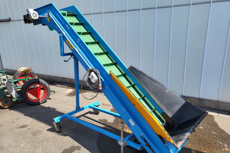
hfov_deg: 65.5
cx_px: 115
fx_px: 179
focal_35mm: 28
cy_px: 86
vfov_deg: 46.3
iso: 50
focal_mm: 4.25
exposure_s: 1/1448
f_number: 1.8
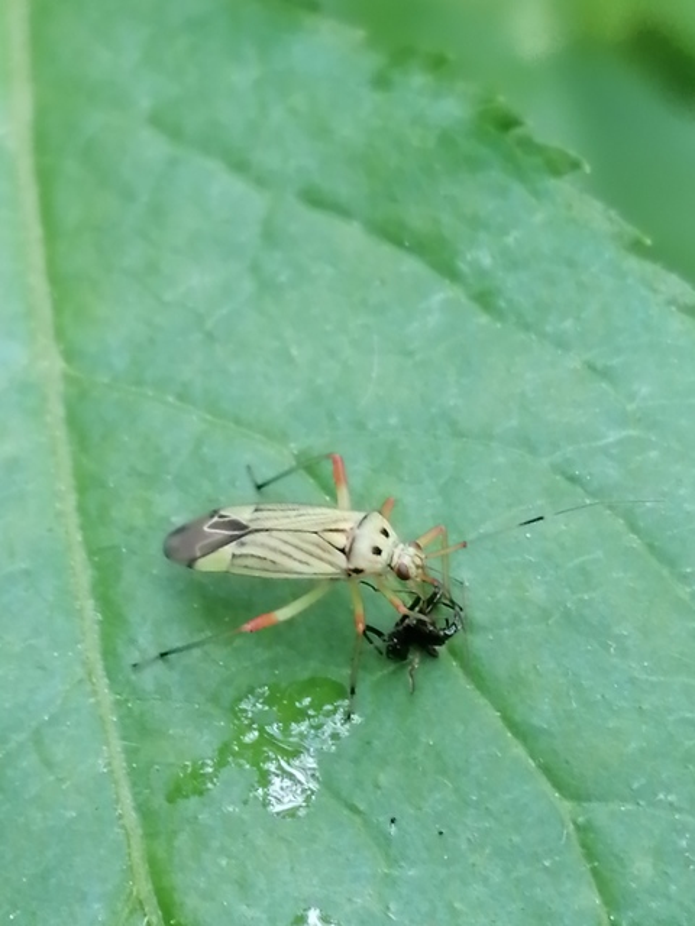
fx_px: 2784
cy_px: 463
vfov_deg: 18.9
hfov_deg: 14.2
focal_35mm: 104
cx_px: 348
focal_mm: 3.46
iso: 80
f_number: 1.8
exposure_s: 1/60
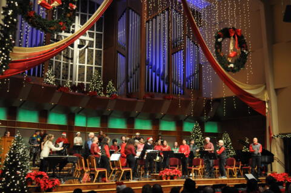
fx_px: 351
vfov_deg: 30.8
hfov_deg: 45.0
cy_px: 96
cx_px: 146
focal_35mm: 44
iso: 900
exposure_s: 1/30
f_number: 4.5
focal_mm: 29
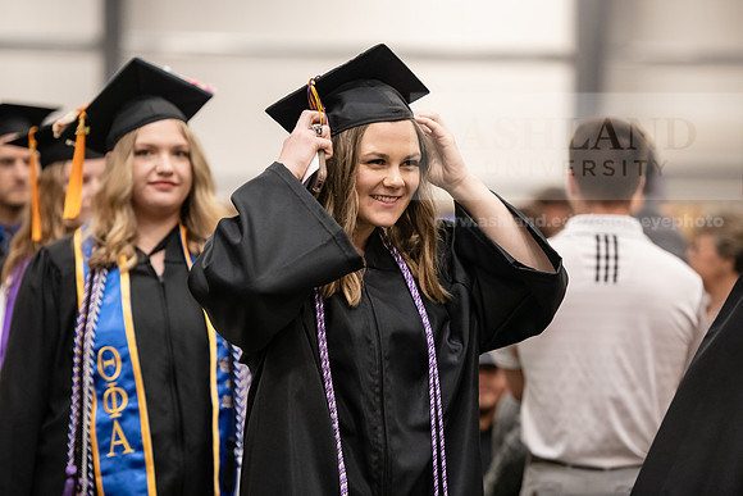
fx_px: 3096
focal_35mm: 150
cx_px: 372
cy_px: 248
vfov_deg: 9.2
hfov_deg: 13.7
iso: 3200
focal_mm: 150
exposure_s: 1/200
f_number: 3.2
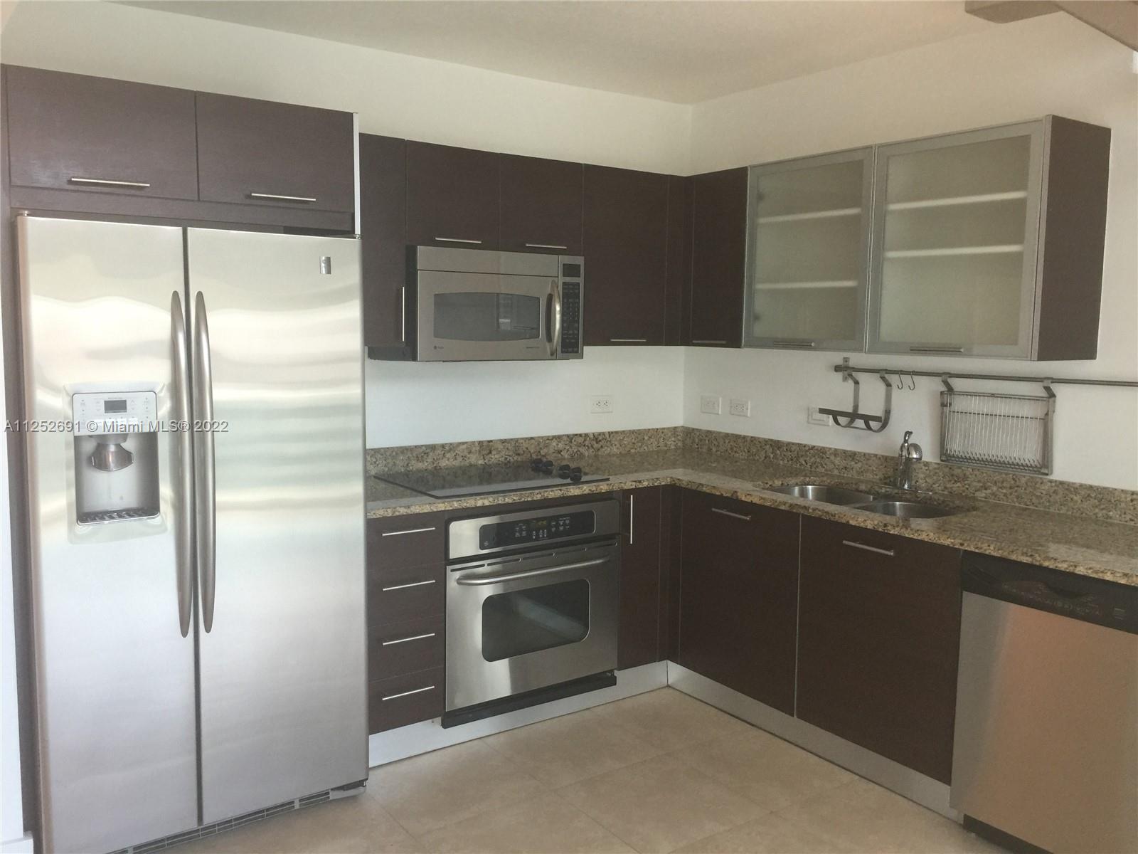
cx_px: 569
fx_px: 953
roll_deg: -1.2
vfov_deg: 48.2
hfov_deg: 61.7
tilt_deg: -5.6
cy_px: 427
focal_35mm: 29
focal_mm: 4.15
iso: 40
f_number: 2.2
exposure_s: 1/30
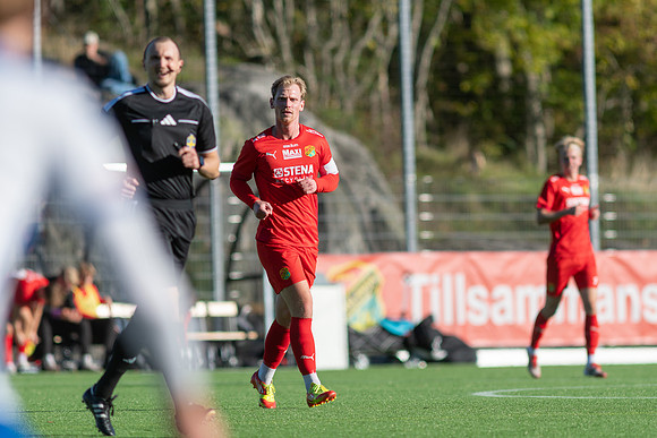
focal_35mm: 450
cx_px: 328
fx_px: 8214
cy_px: 219
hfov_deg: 4.6
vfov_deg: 3.1
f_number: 3.2
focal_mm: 300
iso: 100
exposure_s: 1/2000
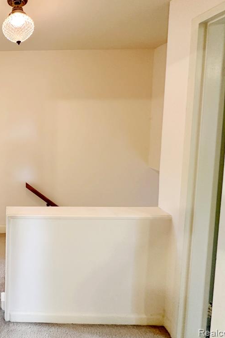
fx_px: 188
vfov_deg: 84.0
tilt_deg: -9.0
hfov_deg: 52.3
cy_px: 166
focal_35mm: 20
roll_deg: +0.5
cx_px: 12
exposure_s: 1/60
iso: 250
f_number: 2.2
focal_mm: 2.22
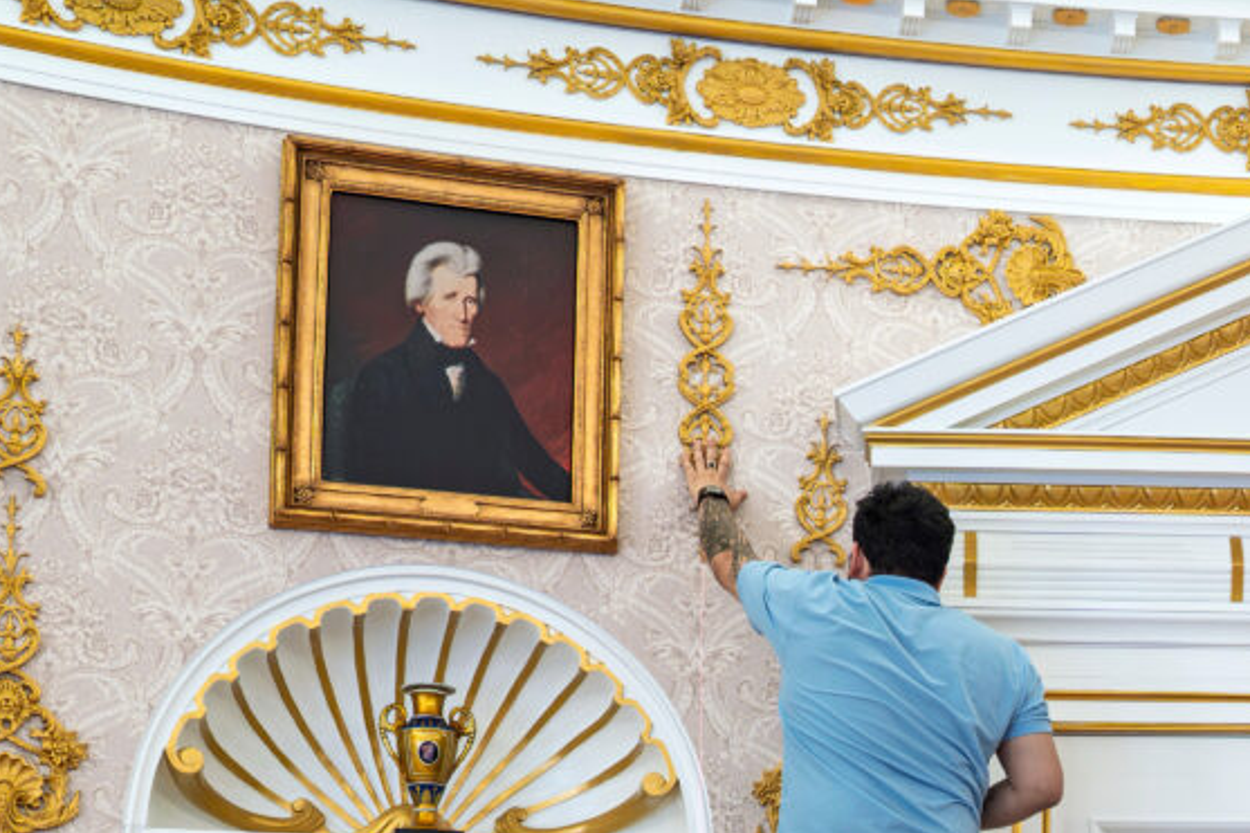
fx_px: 2430
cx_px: 1223
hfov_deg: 27.4
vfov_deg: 18.4
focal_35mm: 70
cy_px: 997
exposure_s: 1/100
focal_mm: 26
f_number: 4
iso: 1000
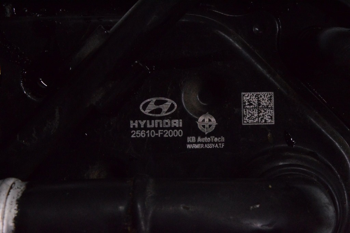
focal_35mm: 82
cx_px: 175
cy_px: 116
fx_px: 801
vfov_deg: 16.5
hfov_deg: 24.6
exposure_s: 1/30
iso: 6400
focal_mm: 55
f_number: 36
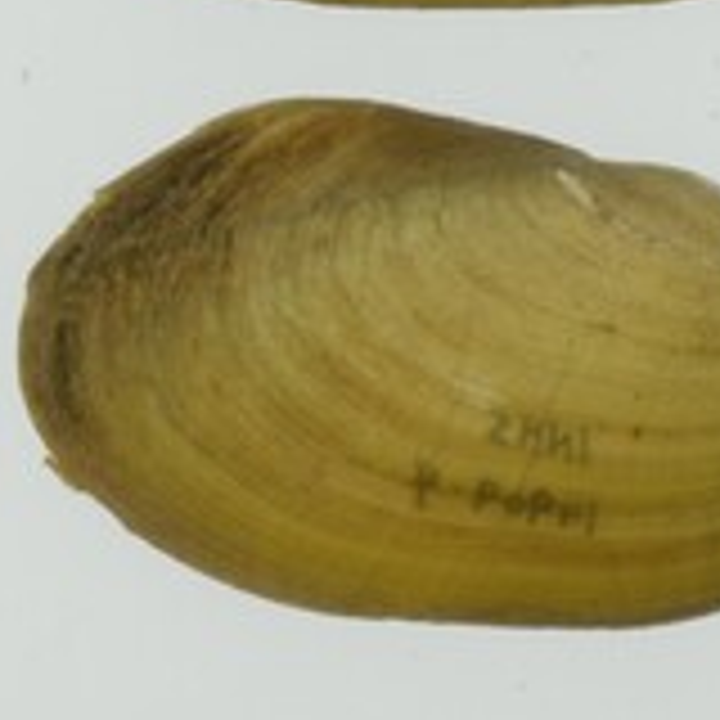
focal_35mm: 383
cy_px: -344
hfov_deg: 4.6
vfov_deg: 4.5
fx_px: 9013
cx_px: 526
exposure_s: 1/13
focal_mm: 60
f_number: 32
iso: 100
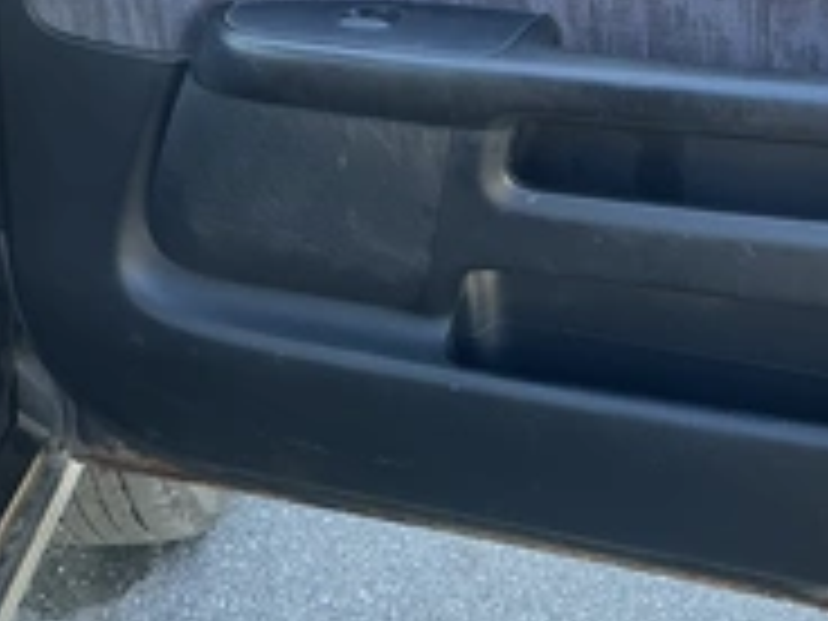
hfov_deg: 30.9
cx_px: 666
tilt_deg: -21.8
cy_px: 158
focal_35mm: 61
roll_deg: +1.2
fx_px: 1459
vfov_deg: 23.8
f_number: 1.8
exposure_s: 1/122
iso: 20
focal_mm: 3
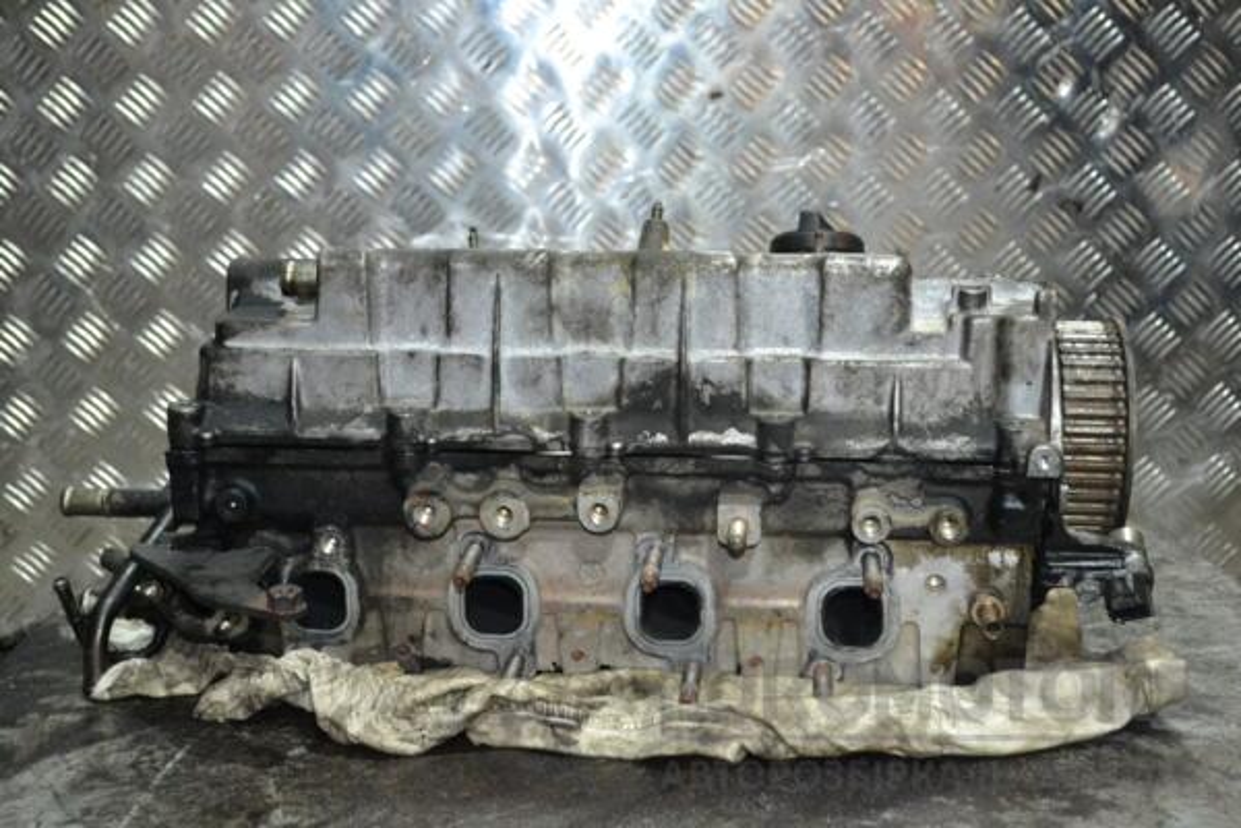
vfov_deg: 26.5
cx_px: 620
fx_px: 1758
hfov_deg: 38.9
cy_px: 414
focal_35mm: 51
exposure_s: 1/60
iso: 2000
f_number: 5
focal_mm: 34
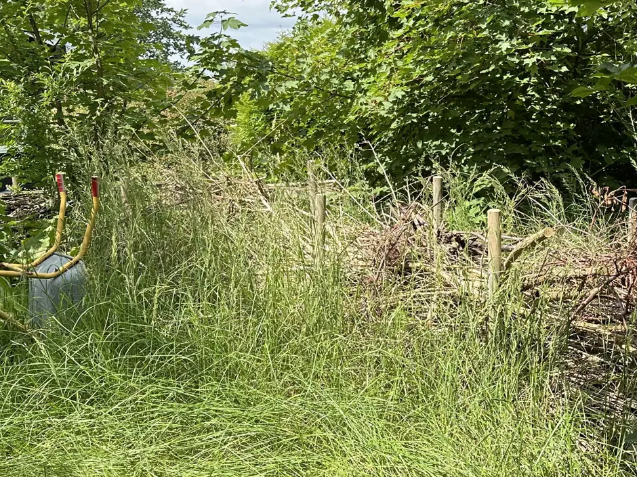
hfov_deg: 38.8
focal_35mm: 49
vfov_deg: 29.7
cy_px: 219
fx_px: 902
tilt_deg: -5.5
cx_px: 379
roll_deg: +2.2
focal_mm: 6.86
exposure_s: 1/1916
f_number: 1.78
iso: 80
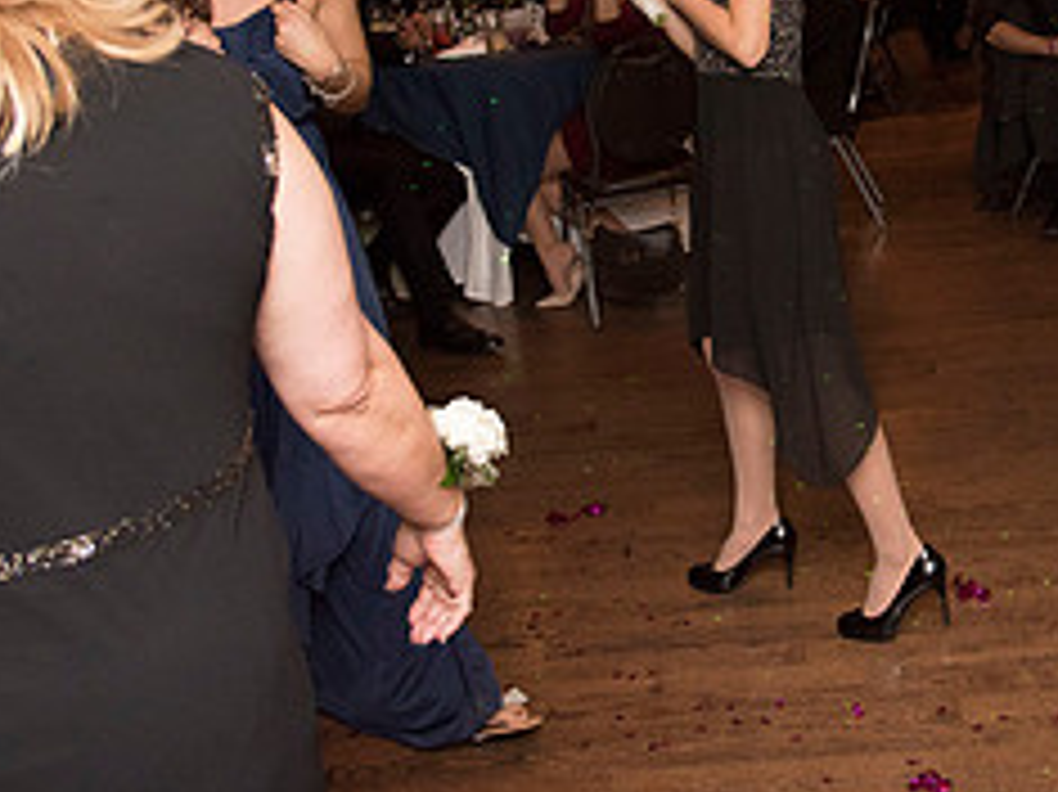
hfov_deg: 33.1
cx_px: 801
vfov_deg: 25.1
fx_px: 1741
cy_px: 128
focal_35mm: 57
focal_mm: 24
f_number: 4
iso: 2000
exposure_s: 1/200
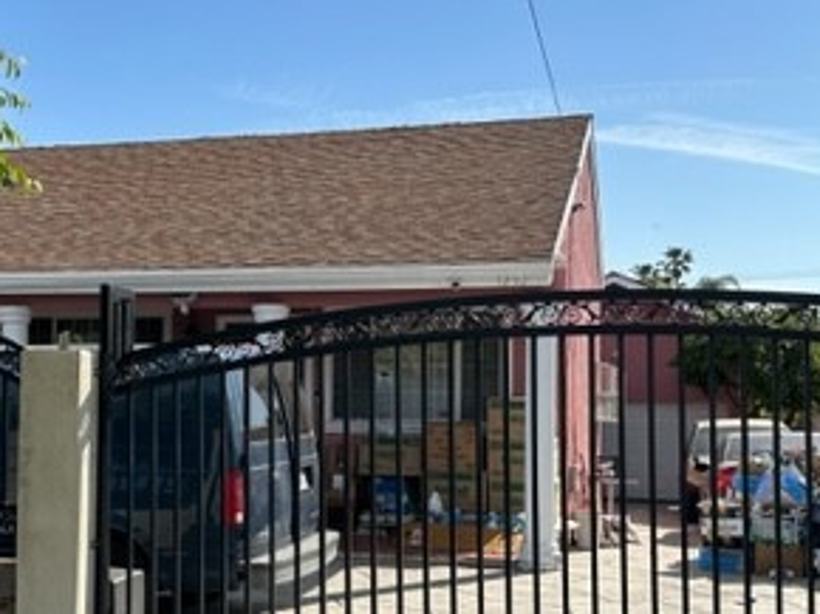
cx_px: 257
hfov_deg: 35.8
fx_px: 1254
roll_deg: -1.0
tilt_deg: +2.4
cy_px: 376
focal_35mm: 53
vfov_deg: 27.4
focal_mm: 6.86
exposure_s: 1/5000
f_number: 1.78
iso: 80
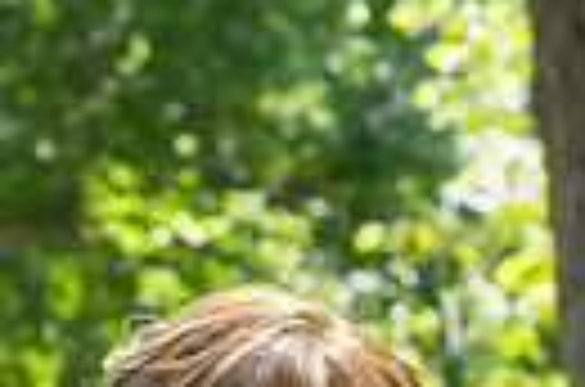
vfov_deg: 3.1
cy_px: 830
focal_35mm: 431
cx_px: -171
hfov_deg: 4.8
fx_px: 6987
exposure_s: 1/250
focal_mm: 95
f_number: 9
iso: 800
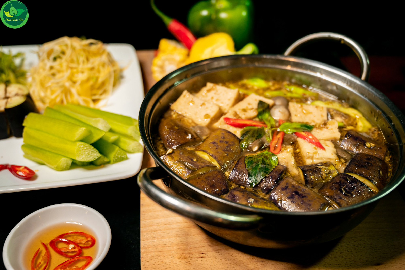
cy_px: 135
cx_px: 202
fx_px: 438
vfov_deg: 34.2
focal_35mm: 39
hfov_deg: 49.6
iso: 1000
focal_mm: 39
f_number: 4
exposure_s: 1/125
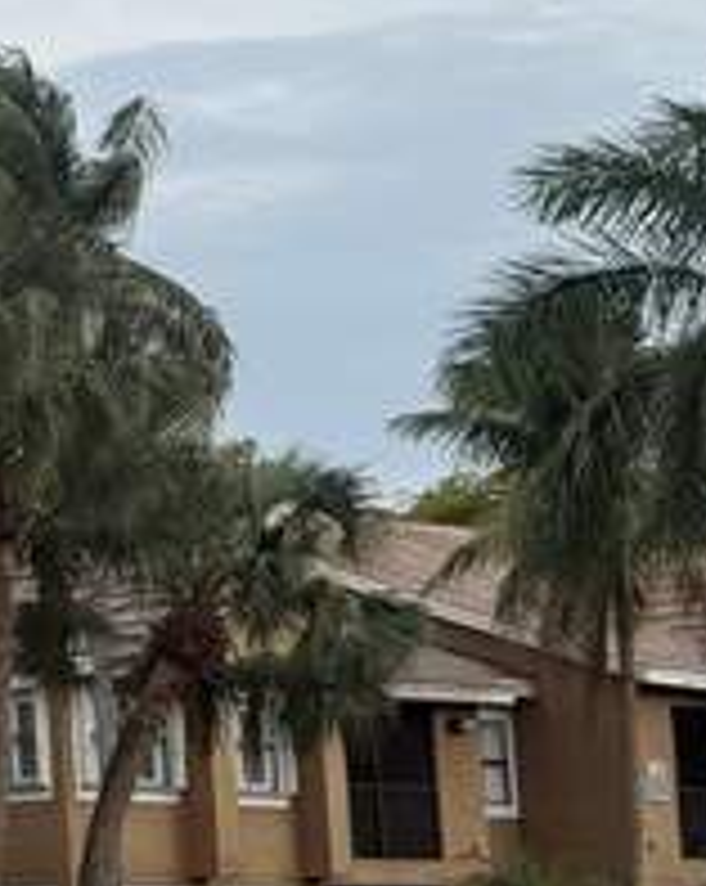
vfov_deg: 15.2
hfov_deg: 11.0
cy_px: 562
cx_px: -733
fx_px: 3325
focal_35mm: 127
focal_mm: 6.76
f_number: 1.78
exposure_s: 1/2110
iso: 80
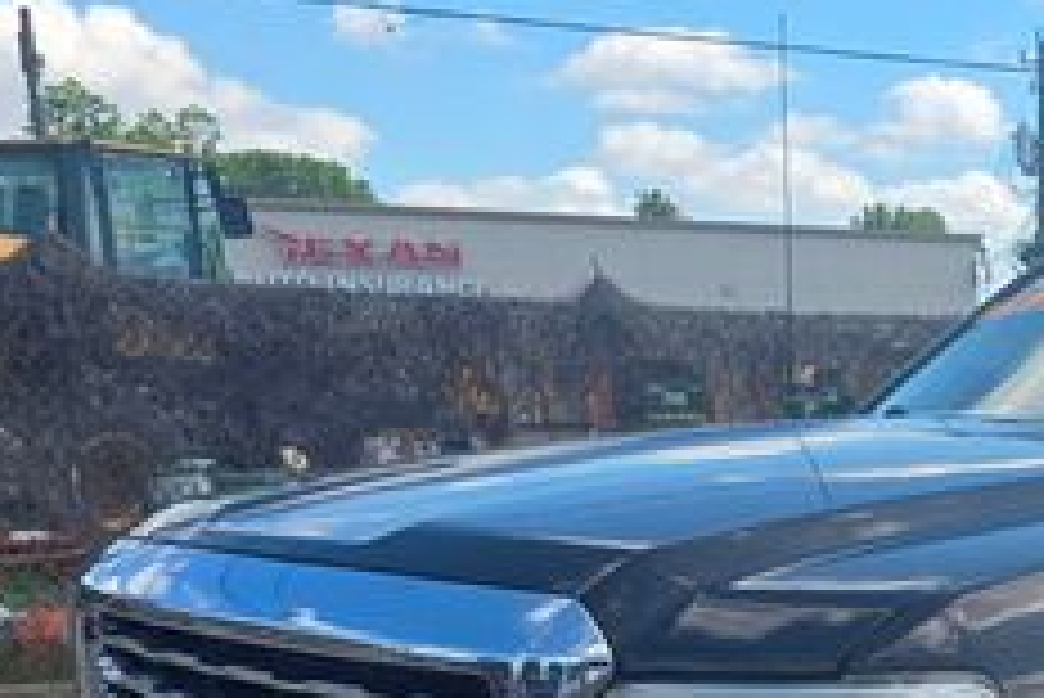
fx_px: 1915
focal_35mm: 66
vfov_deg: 19.7
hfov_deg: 26.2
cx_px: 1341
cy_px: 788
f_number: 1.7
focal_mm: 6.3
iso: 12
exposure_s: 1/505
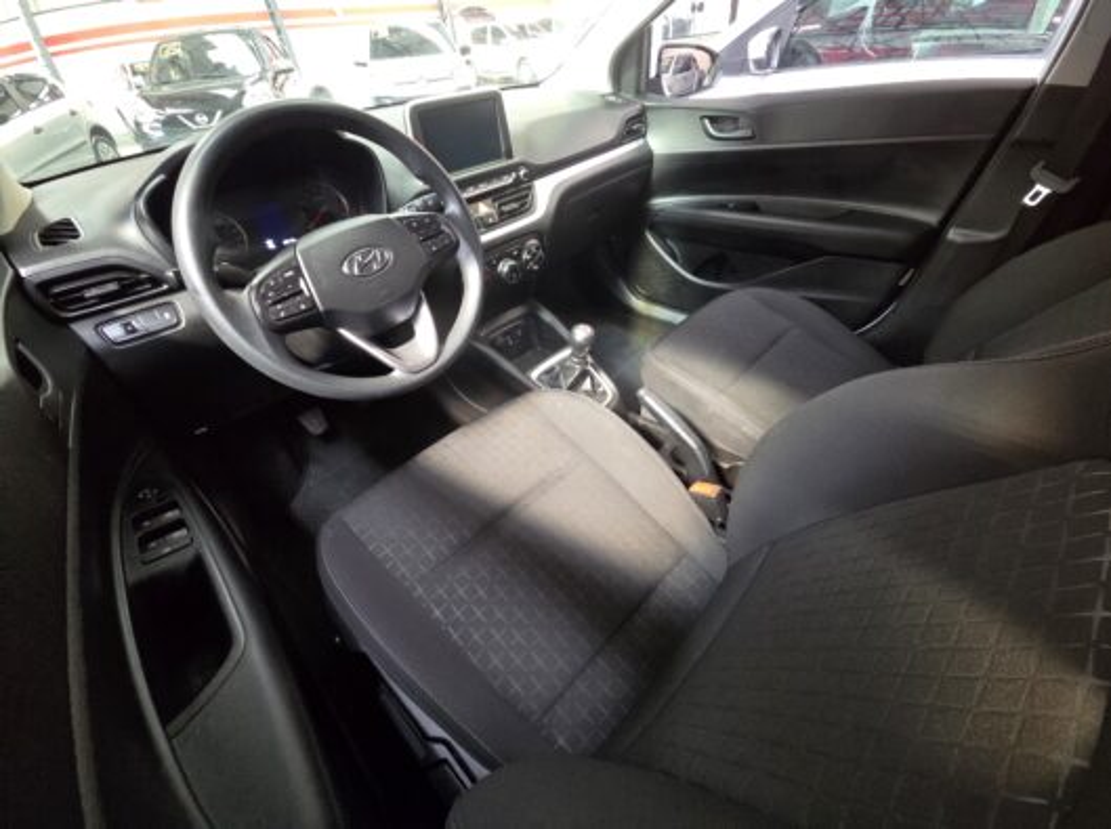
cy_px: 414
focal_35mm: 13
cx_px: 556
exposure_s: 1/60
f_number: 2.2
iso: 1000
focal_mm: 2.2
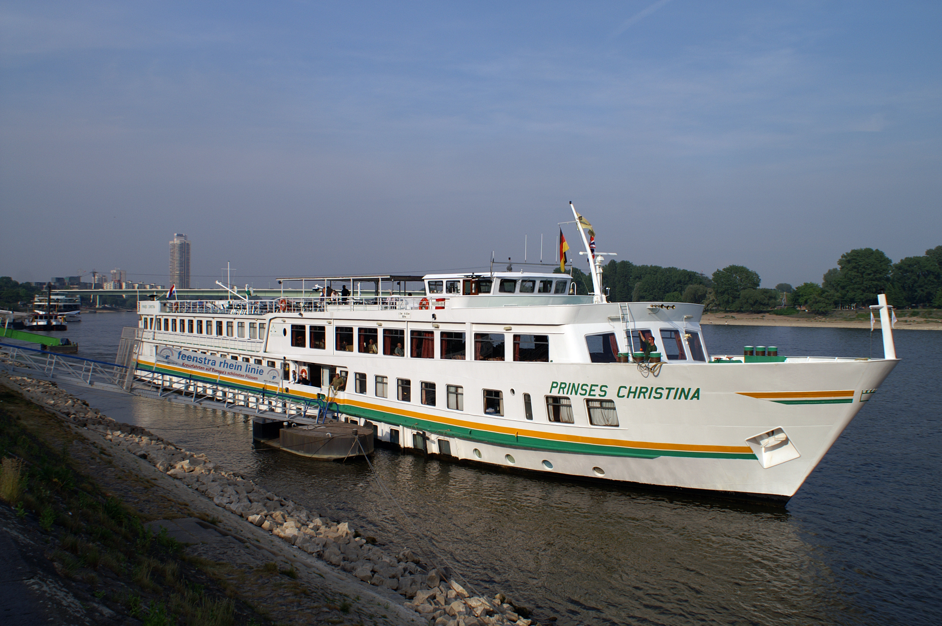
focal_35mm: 33
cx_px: 471
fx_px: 863
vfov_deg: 39.9
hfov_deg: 57.3
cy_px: 313
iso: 100
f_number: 8
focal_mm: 22
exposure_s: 1/640
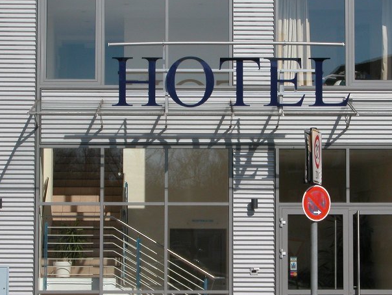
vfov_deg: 14.4
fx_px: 1167
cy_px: 166
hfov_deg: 19.1
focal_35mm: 103
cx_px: 211
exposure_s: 1/486
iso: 100
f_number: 7.6
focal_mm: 19.9
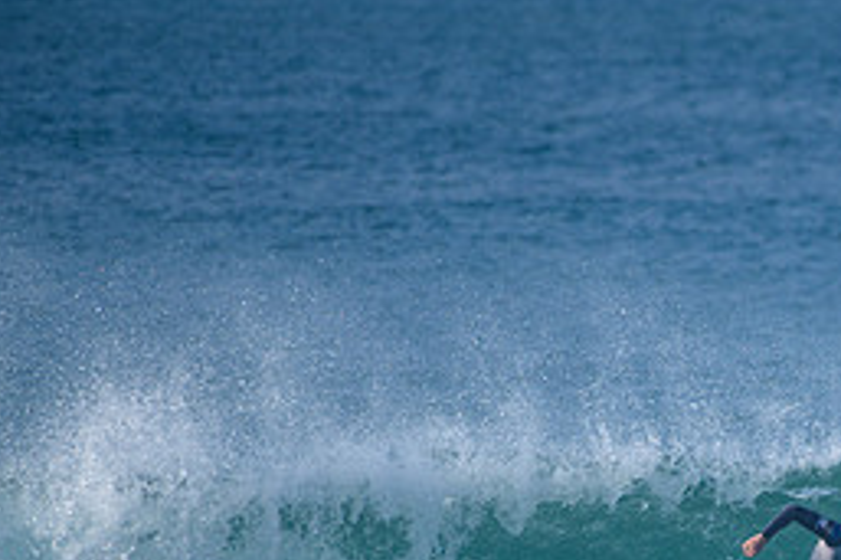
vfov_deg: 1.2
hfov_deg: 1.8
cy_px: 630
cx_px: 870
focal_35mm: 1162
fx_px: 27127
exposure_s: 1/2000
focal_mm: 500
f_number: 5.6
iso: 400
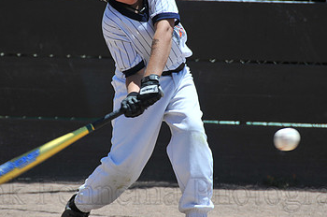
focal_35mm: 497
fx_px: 4506
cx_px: 142
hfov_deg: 4.2
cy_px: 77
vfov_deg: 2.8
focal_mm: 200
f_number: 5.6
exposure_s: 1/1000
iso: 200
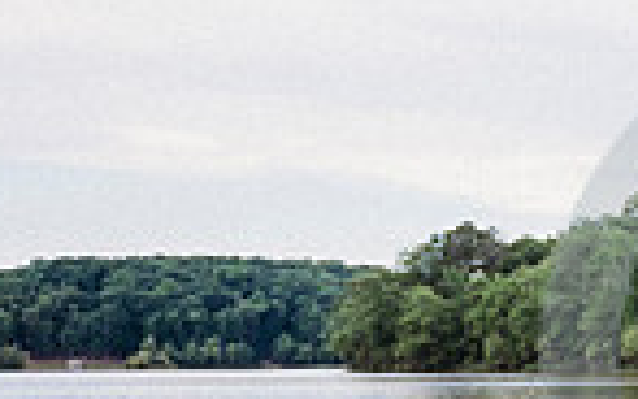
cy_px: 405
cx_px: 1224
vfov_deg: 13.3
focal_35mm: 97
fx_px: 1687
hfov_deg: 16.8
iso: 100
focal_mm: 24
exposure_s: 1/160
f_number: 2.8
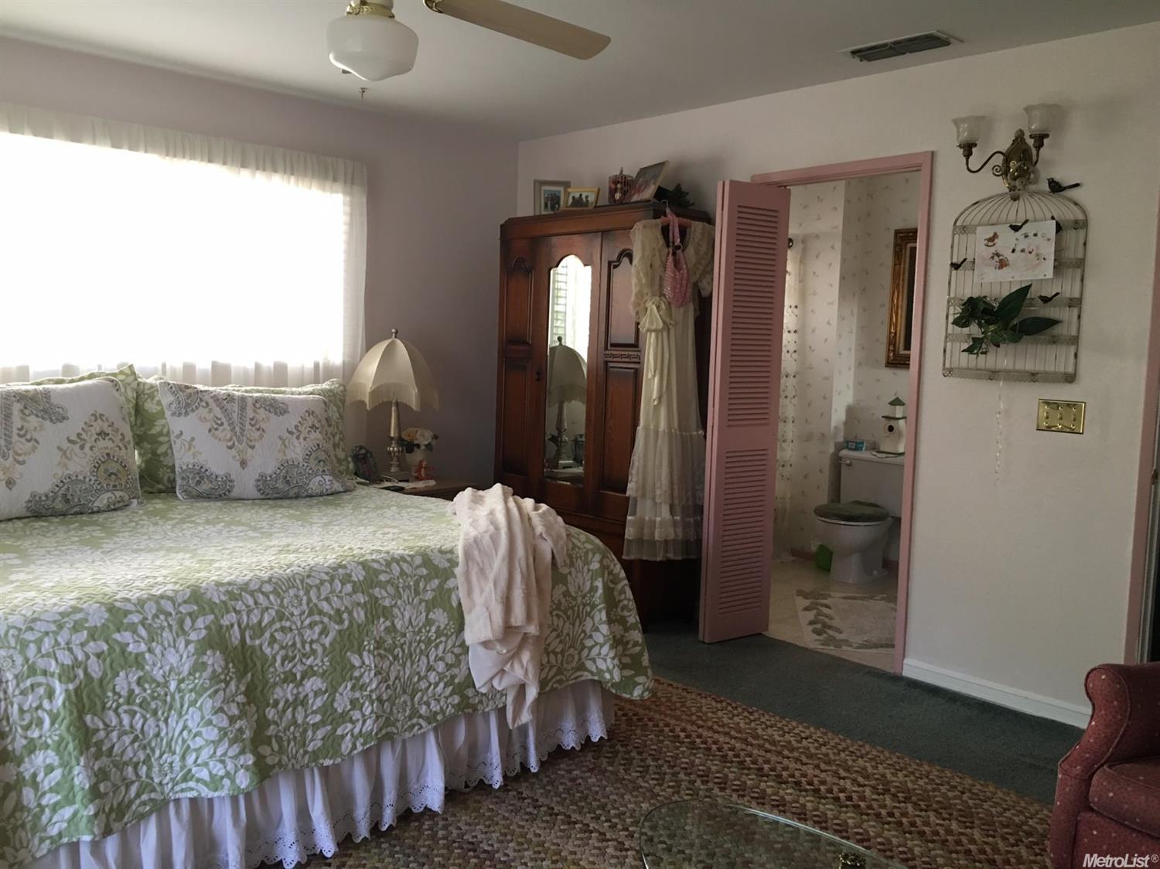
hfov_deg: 61.7
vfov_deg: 48.2
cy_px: 434
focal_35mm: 29
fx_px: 971
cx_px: 580
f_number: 2.2
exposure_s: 1/30
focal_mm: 4.15
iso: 100
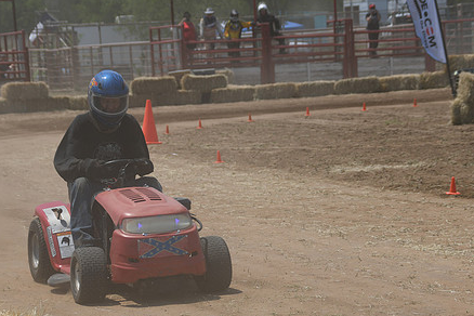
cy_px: 161
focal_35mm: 139
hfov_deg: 14.8
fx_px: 1830
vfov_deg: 9.9
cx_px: 232
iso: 100
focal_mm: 70
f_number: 5
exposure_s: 1/1250
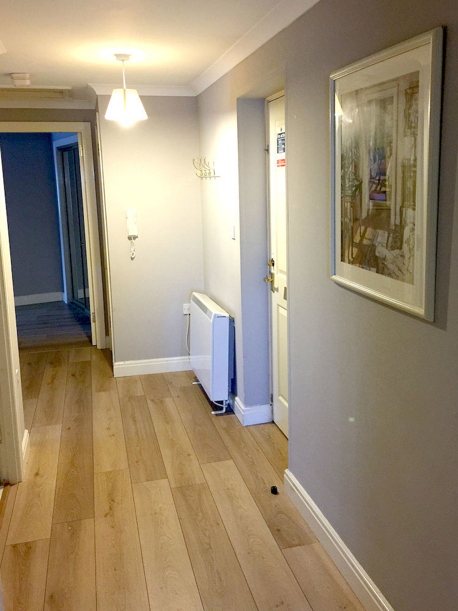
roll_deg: +1.5
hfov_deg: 48.2
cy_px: 306
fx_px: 512
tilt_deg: -8.3
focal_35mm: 29
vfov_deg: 61.7
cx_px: 229
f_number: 2.2
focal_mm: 4.15
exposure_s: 1/10
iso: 125
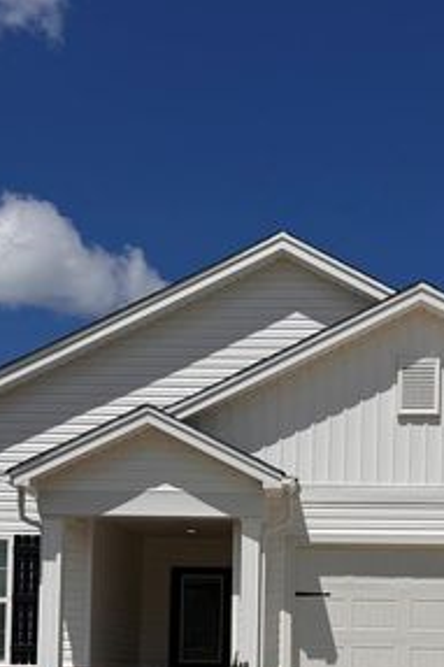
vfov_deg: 32.7
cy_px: 603
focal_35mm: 58
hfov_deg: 23.2
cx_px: 300
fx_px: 1074
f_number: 1.78
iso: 64
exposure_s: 1/12346
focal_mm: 6.76
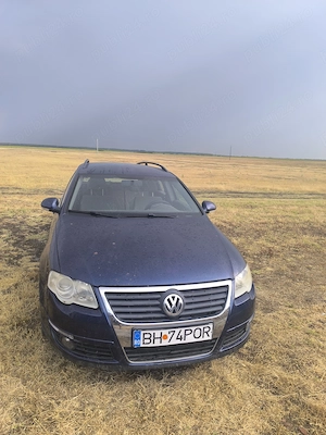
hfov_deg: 58.9
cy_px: 218
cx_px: 163
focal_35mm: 23
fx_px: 289
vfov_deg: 73.9
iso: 50
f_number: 1.65
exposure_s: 1/140
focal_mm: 6.14
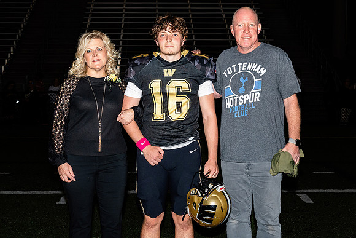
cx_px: 180
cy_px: 141
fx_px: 780
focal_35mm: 79
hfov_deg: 25.7
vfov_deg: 17.3
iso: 320
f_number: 5
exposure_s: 1/200
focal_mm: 31
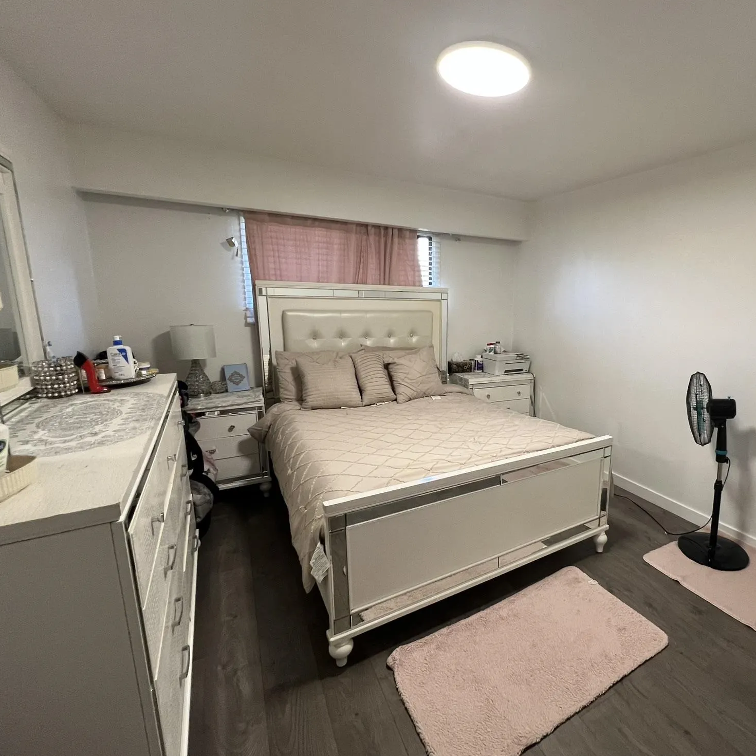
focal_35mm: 16
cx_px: 498
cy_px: 376
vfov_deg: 87.4
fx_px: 395
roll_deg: -1.9
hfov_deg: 84.7
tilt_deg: -12.7
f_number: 1.8
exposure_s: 1/60
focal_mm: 1.57
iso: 200
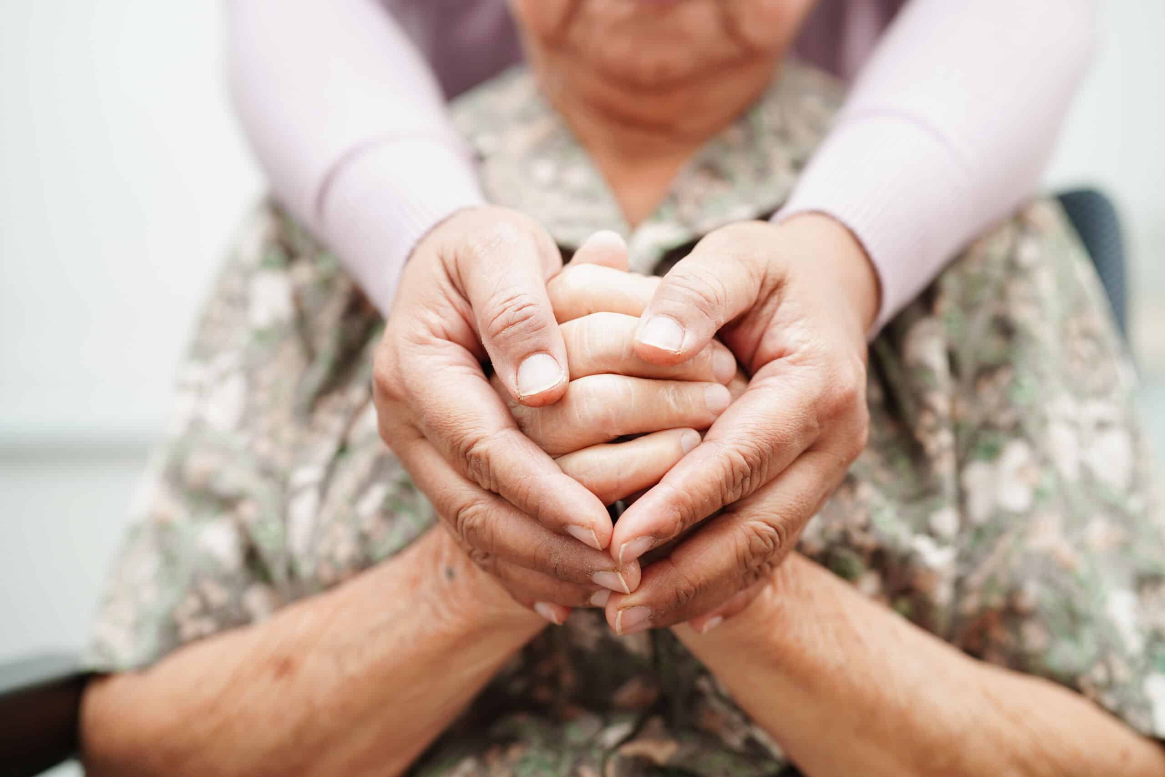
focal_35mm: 50
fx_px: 1618
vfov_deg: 27.0
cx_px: 582
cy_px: 388
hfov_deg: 39.6
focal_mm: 50
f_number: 2.2
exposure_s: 1/60
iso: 100
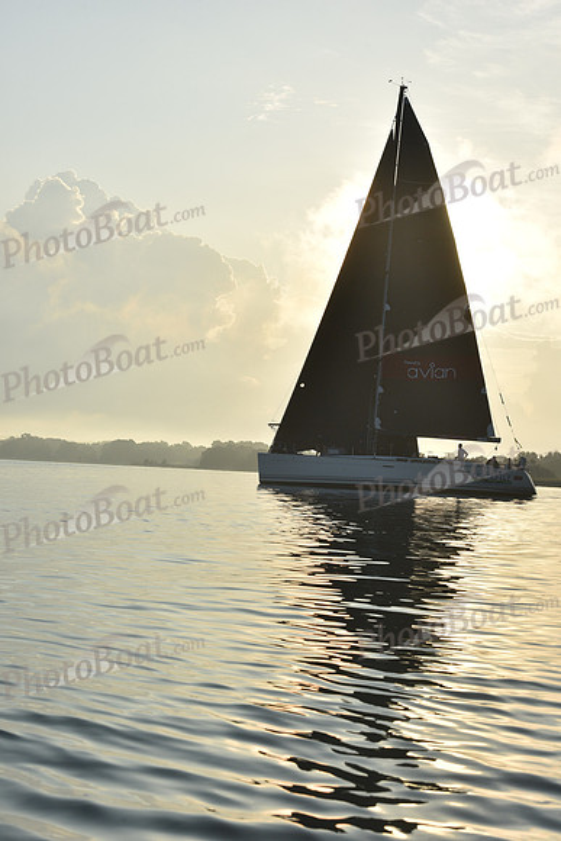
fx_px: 1635
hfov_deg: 19.5
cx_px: 280
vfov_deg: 28.8
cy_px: 420
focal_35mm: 70
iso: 320
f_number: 13
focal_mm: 70
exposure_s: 1/800
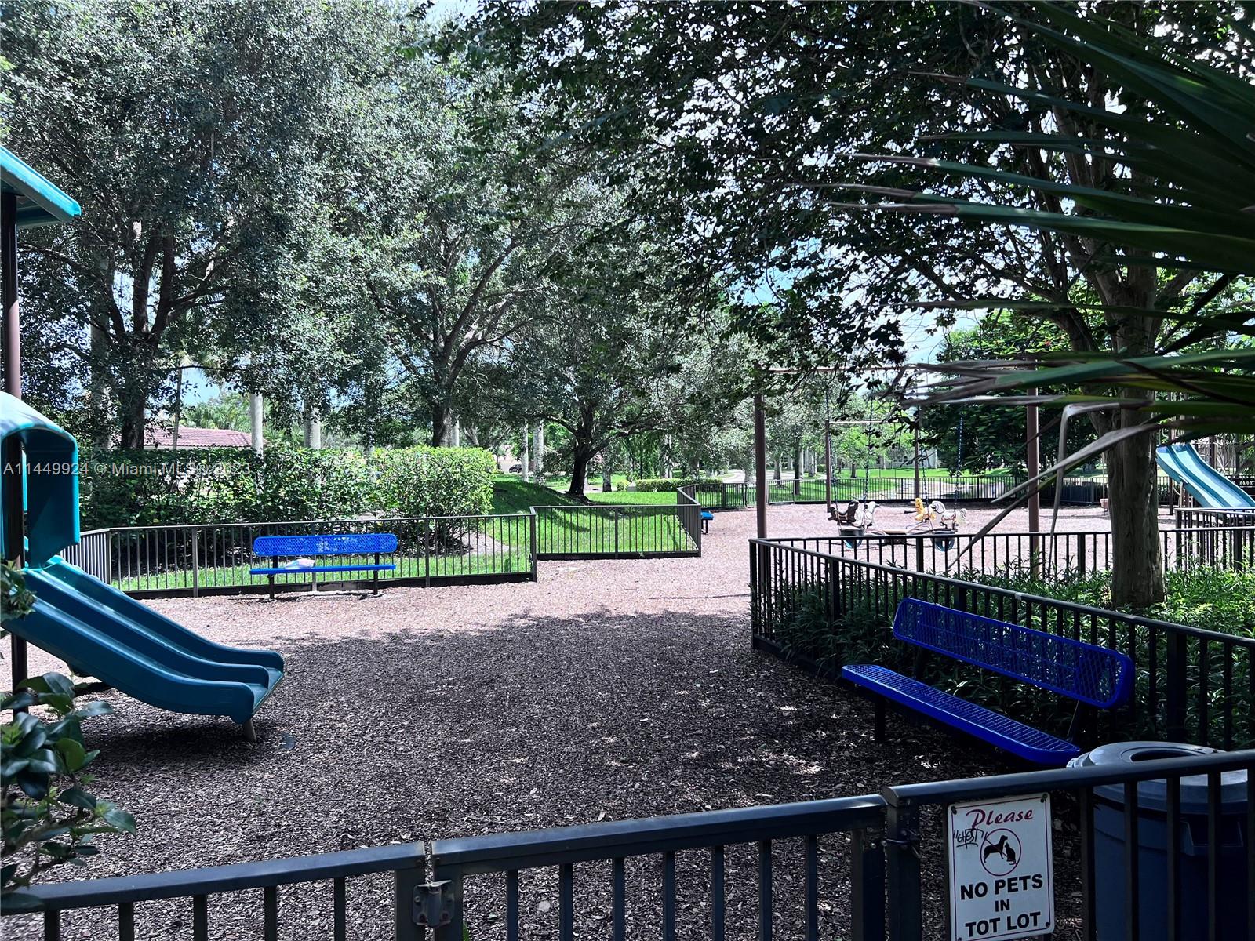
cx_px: 628
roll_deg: +0.6
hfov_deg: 67.3
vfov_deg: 53.1
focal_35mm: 26
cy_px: 470
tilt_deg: -0.2
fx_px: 943
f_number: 1.5
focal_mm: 5.7
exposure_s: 1/2008
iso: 50
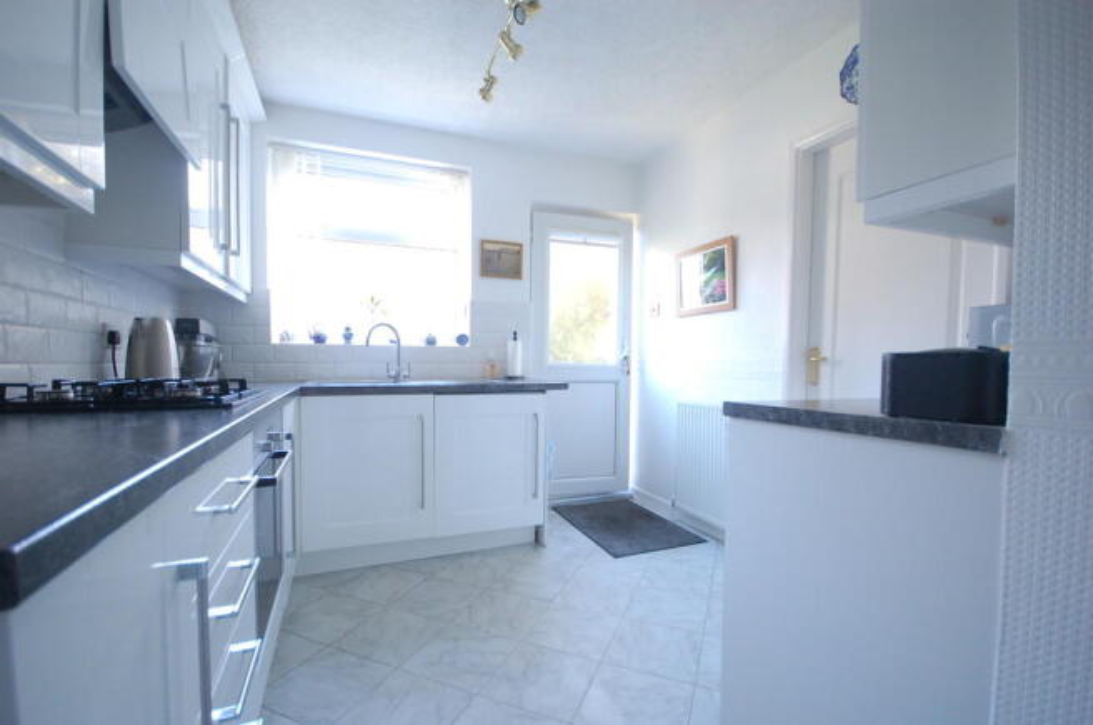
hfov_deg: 100.5
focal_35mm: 15
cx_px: 546
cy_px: 362
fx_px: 455
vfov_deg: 77.1
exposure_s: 1/30
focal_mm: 10
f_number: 4
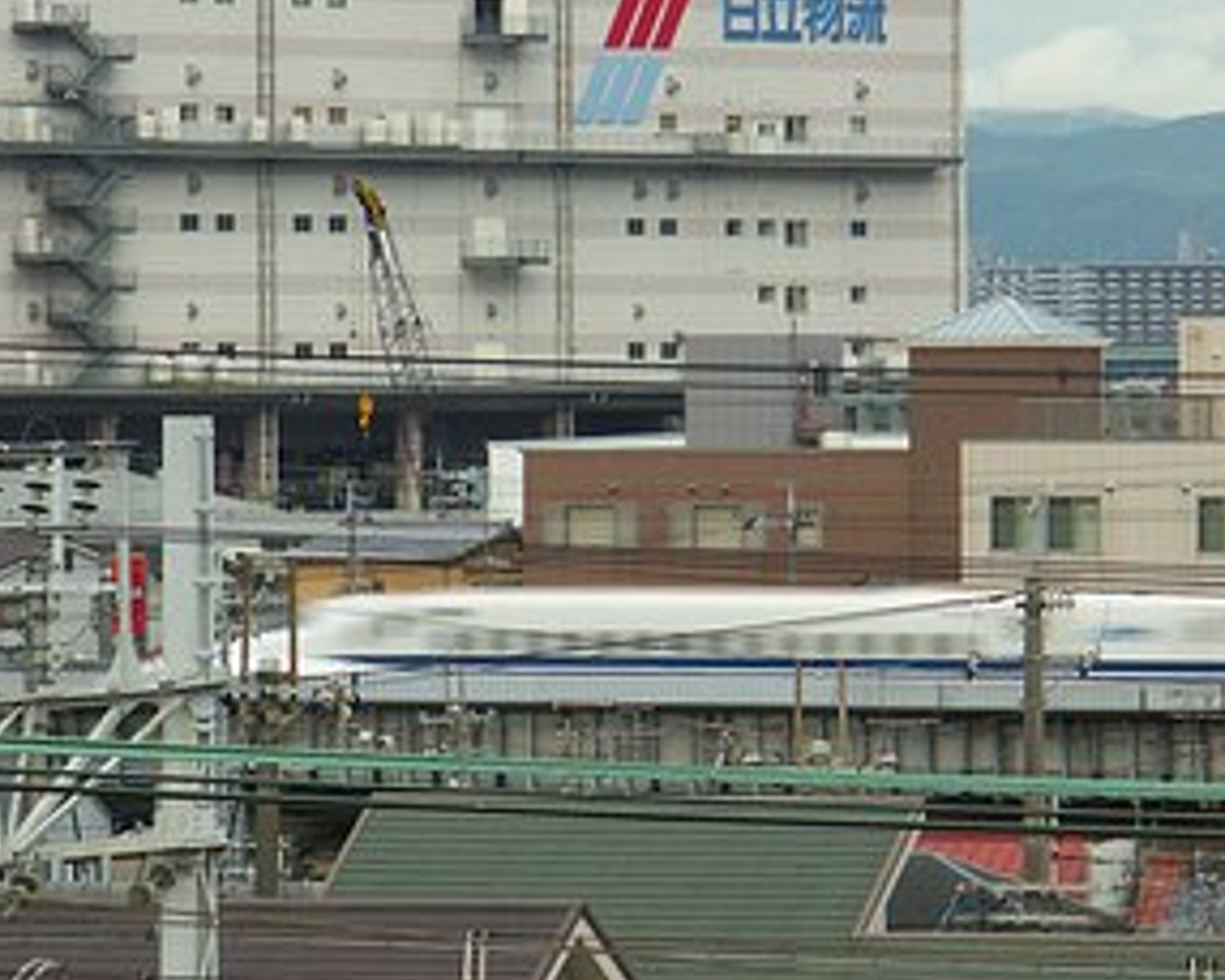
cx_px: 728
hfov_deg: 5.5
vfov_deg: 4.4
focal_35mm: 349
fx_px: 12657
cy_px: 377
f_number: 7.1
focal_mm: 50.8
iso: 64
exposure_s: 1/60
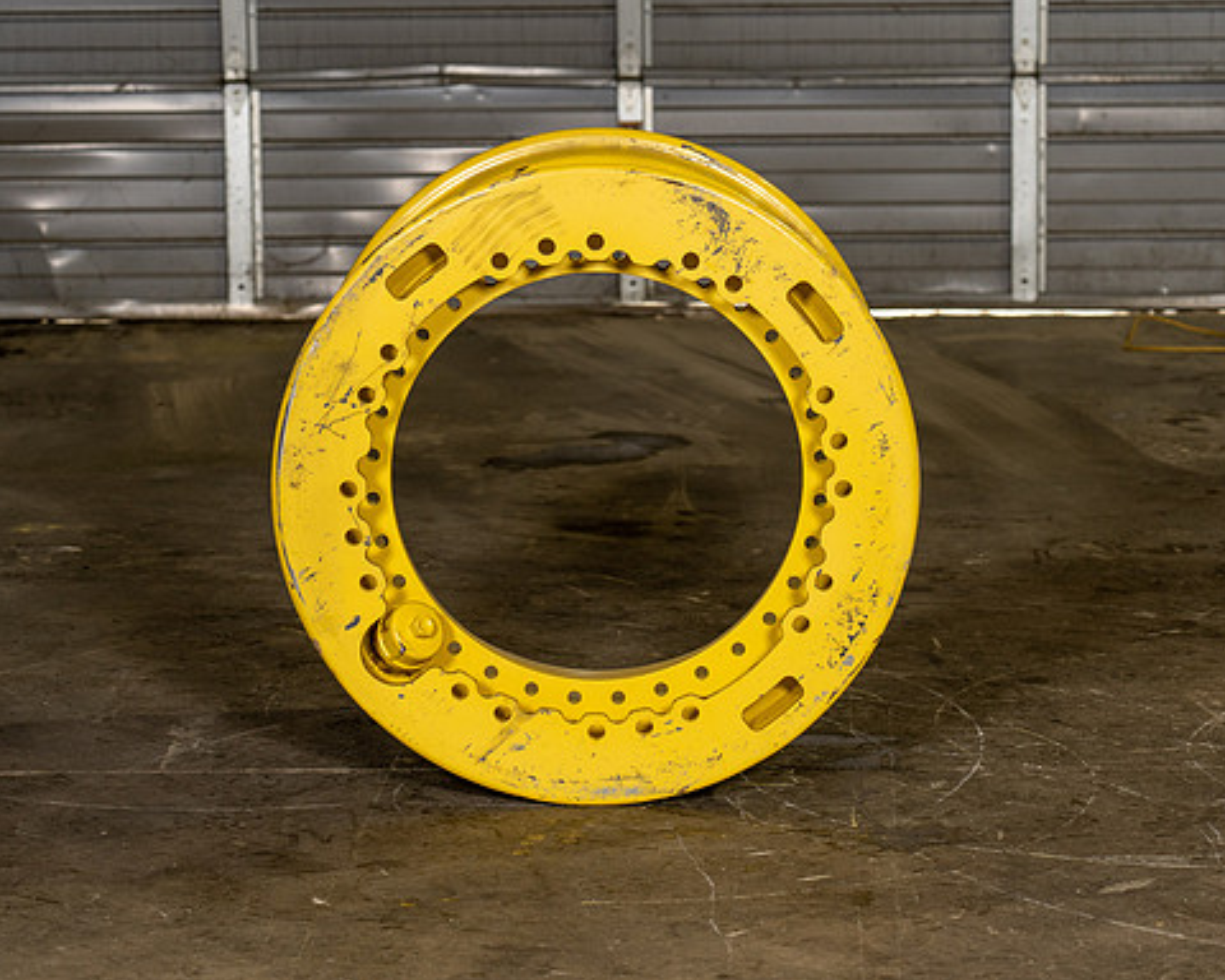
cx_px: 607
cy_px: 491
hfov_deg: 16.2
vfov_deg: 13.0
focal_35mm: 119
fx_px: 4314
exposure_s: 1/80
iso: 800
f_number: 5.6
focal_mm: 105
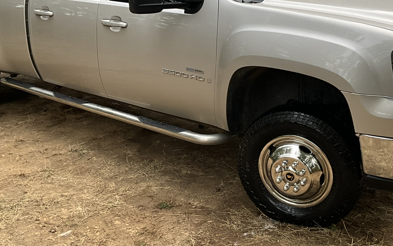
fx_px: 514
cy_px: 82
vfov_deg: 26.7
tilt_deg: -11.7
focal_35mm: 48
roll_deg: +1.2
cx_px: 207
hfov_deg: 41.8
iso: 64
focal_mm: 3
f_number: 1.8
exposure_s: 1/122
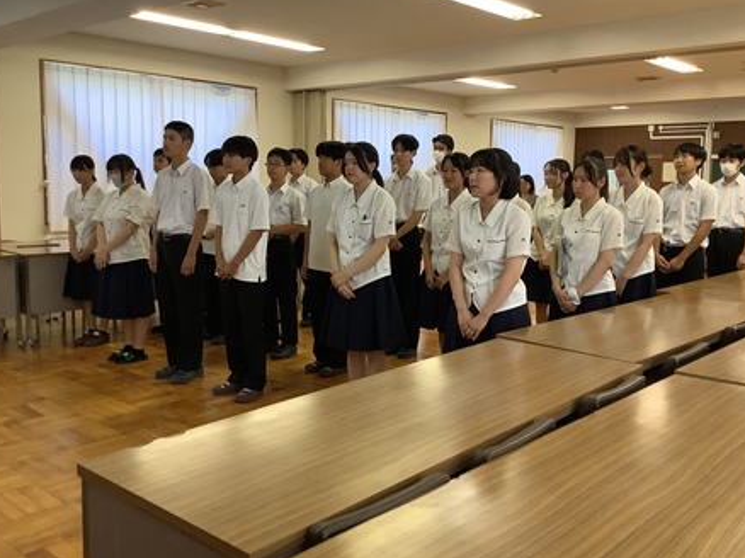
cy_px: 259
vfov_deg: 41.7
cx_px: 384
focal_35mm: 34
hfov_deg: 54.0
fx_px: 731
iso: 80
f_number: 2.4
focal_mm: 3.3
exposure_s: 1/120
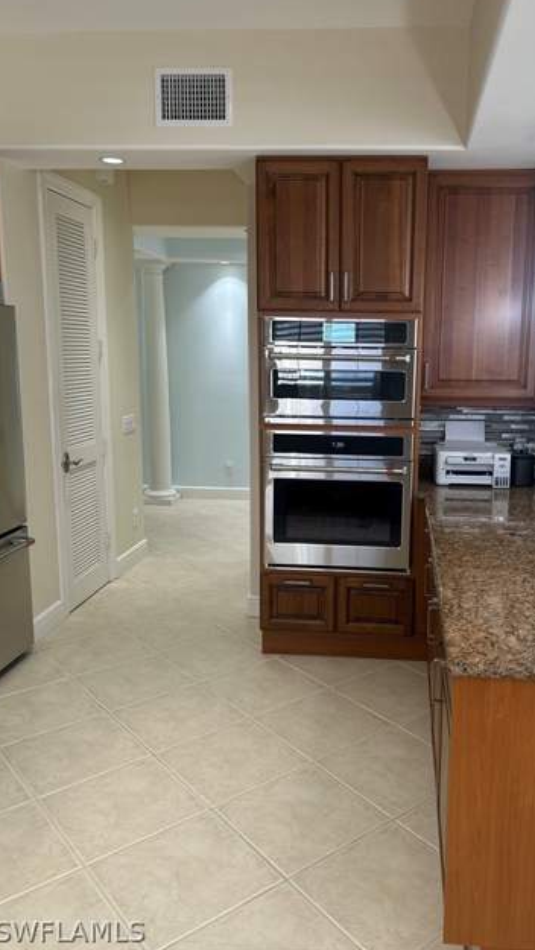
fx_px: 731
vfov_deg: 66.0
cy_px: 467
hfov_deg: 39.8
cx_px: 351
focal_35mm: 29
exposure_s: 1/120
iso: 64
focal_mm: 5.7
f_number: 1.5
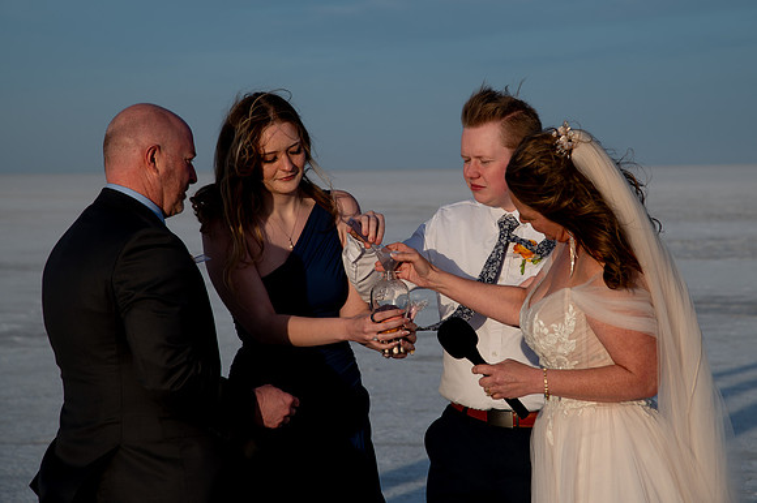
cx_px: 448
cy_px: 205
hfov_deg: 14.4
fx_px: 2988
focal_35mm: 142
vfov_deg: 9.6
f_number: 8
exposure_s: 1/400
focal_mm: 120
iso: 200
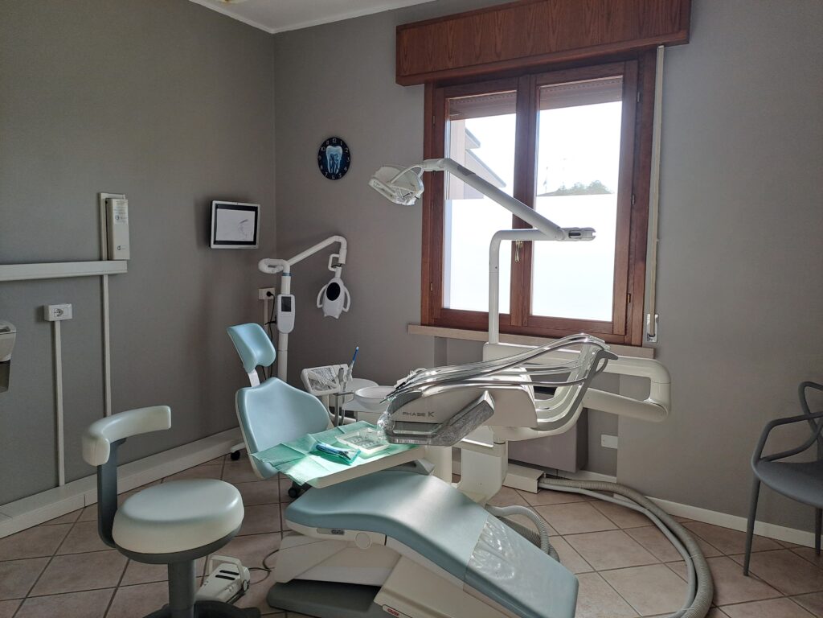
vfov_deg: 54.9
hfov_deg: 69.4
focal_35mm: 25
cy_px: 309
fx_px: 594
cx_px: 412
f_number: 1.8
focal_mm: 4.65
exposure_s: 1/146
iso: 32
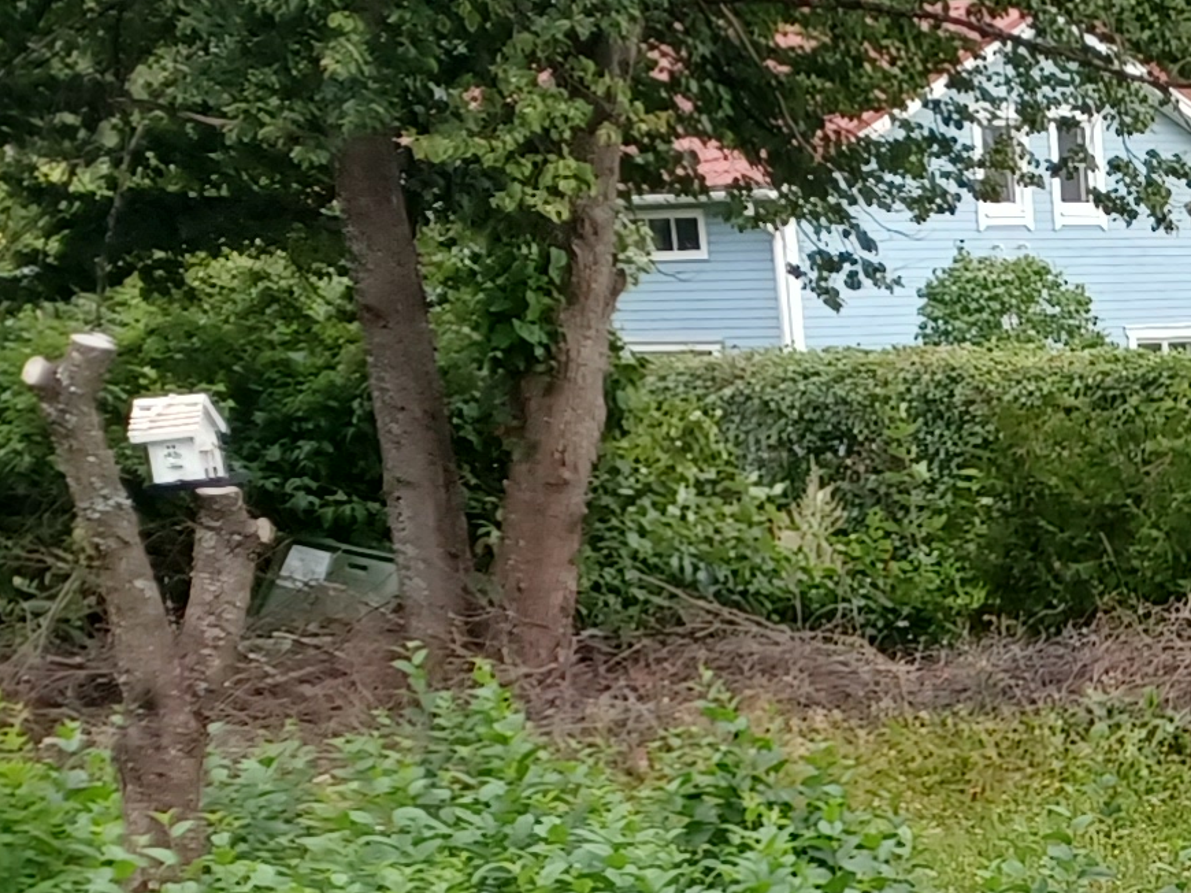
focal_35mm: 115
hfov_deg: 15.9
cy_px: 1090
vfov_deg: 12.5
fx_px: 3956
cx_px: 1726
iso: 40
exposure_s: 1/50
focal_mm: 4.6
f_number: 1.8
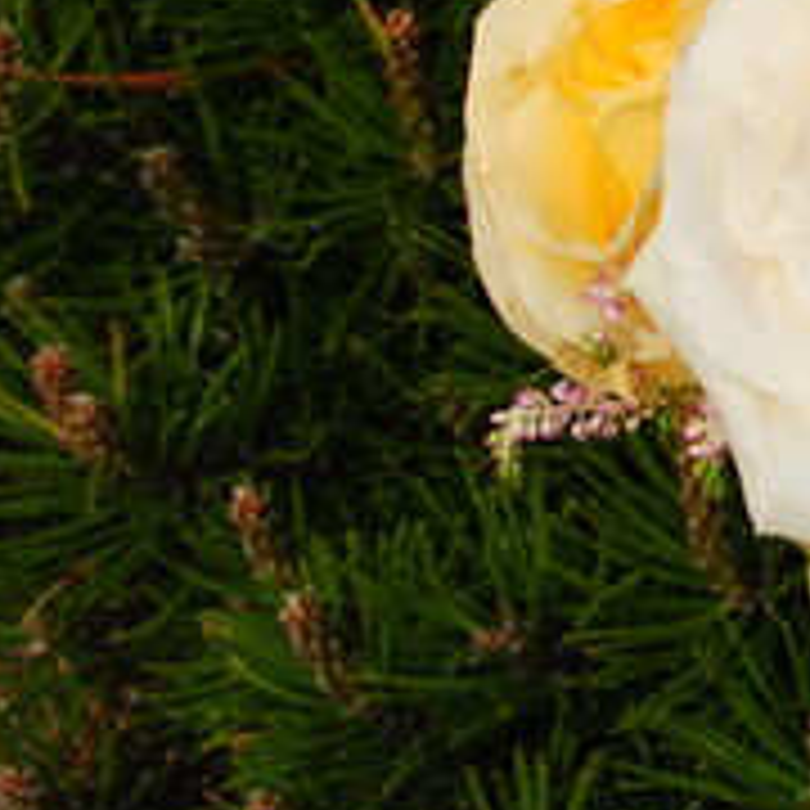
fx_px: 7254
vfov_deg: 6.3
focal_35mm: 274
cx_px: 1584
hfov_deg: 6.2
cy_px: -266
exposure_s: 1/250
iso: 125
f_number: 10
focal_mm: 50
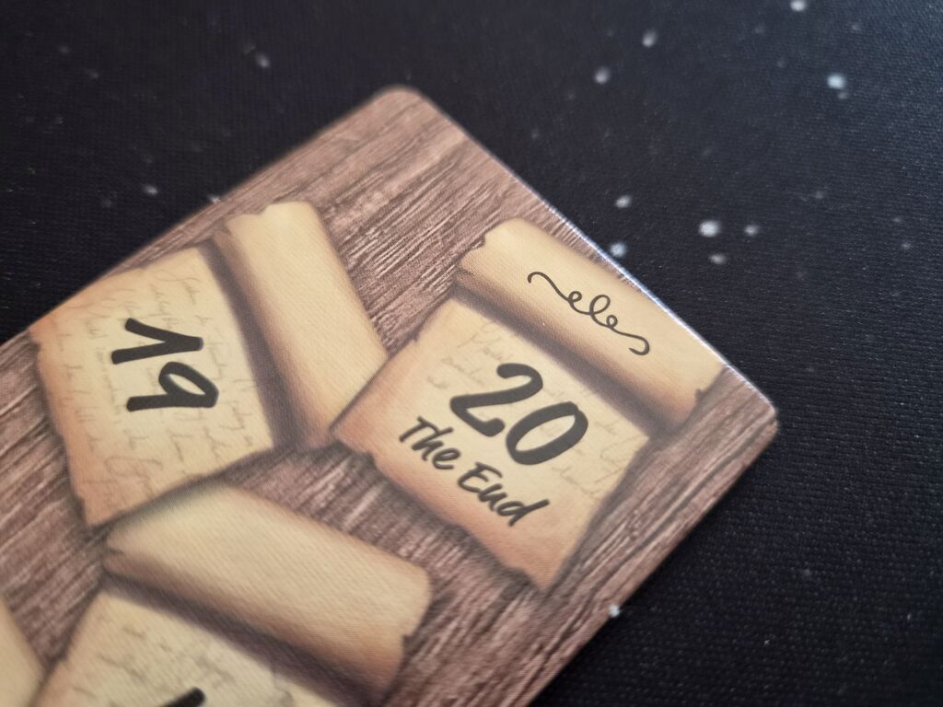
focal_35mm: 23
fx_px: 627
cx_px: 472
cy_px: 354
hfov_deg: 73.9
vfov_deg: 58.9
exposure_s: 1/100
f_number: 1.8
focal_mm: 5.4
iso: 800
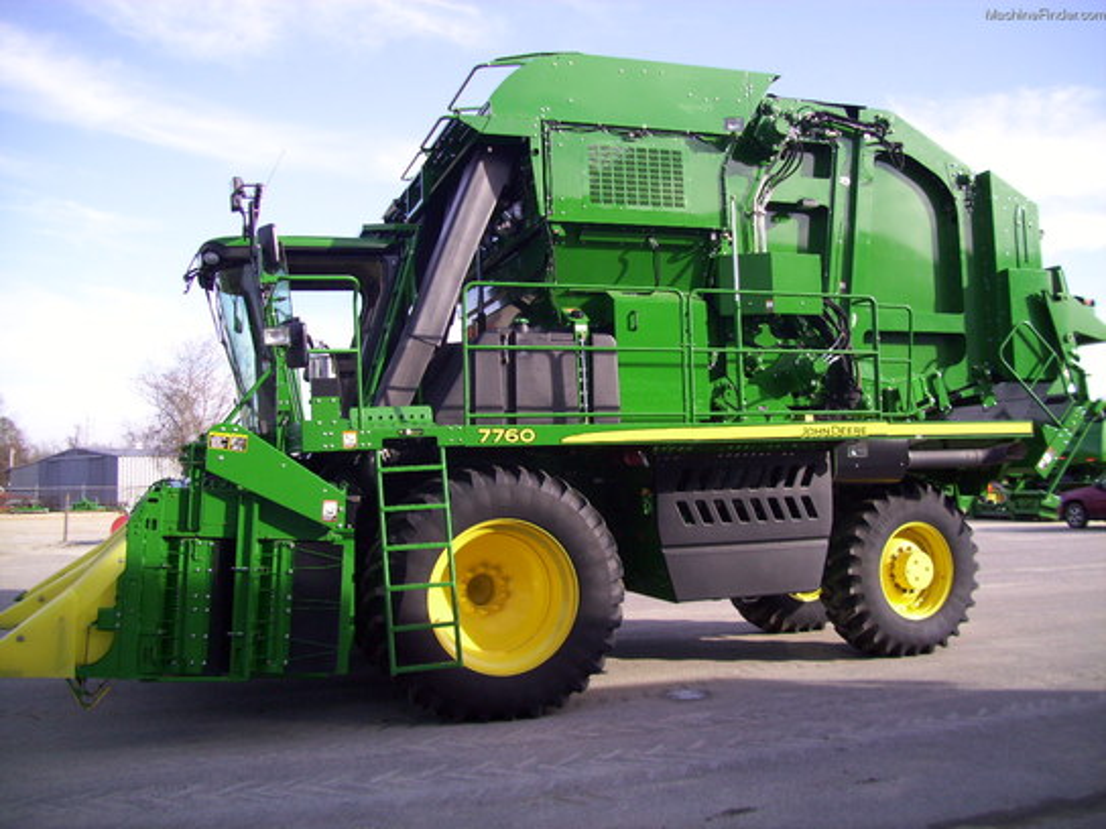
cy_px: 414
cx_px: 553
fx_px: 1022
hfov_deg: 56.8
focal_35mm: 32
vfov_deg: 44.2
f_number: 2.9
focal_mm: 5.7
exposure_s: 1/400
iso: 80
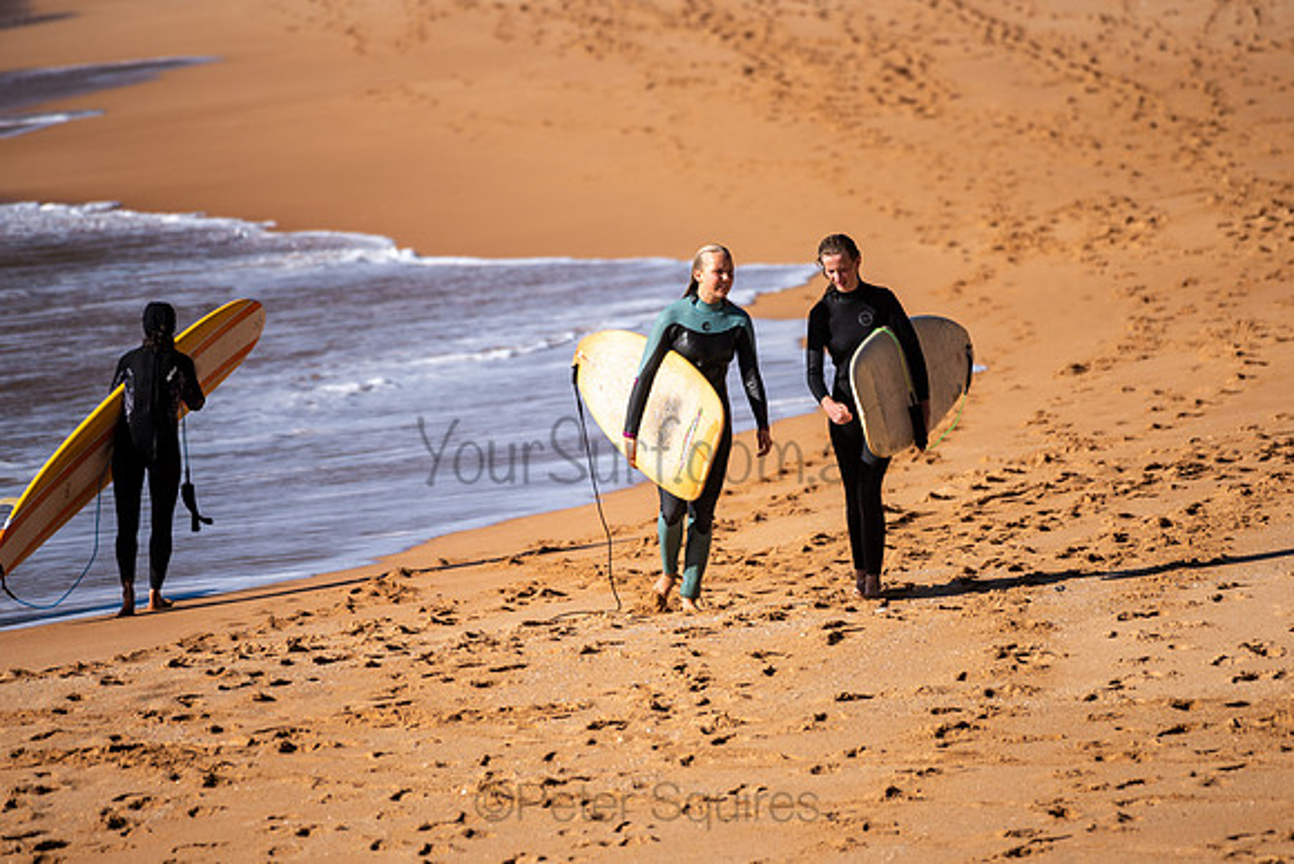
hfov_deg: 3.4
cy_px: 422
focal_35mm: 599
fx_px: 21519
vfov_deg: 2.3
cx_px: 662
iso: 90
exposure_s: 1/1000
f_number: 5.6
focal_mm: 500
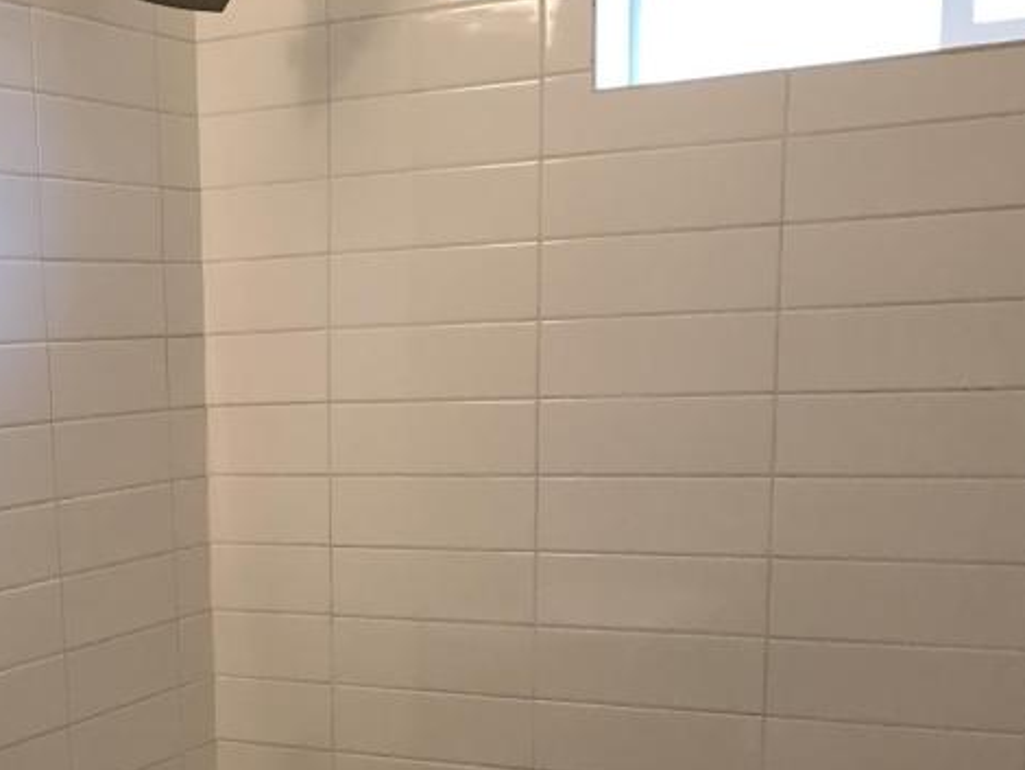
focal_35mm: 61
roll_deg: +2.8
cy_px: 739
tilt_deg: -11.8
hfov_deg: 30.1
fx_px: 1807
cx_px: 81
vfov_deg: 23.2
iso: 40
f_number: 1.8
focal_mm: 3.99
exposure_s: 1/24
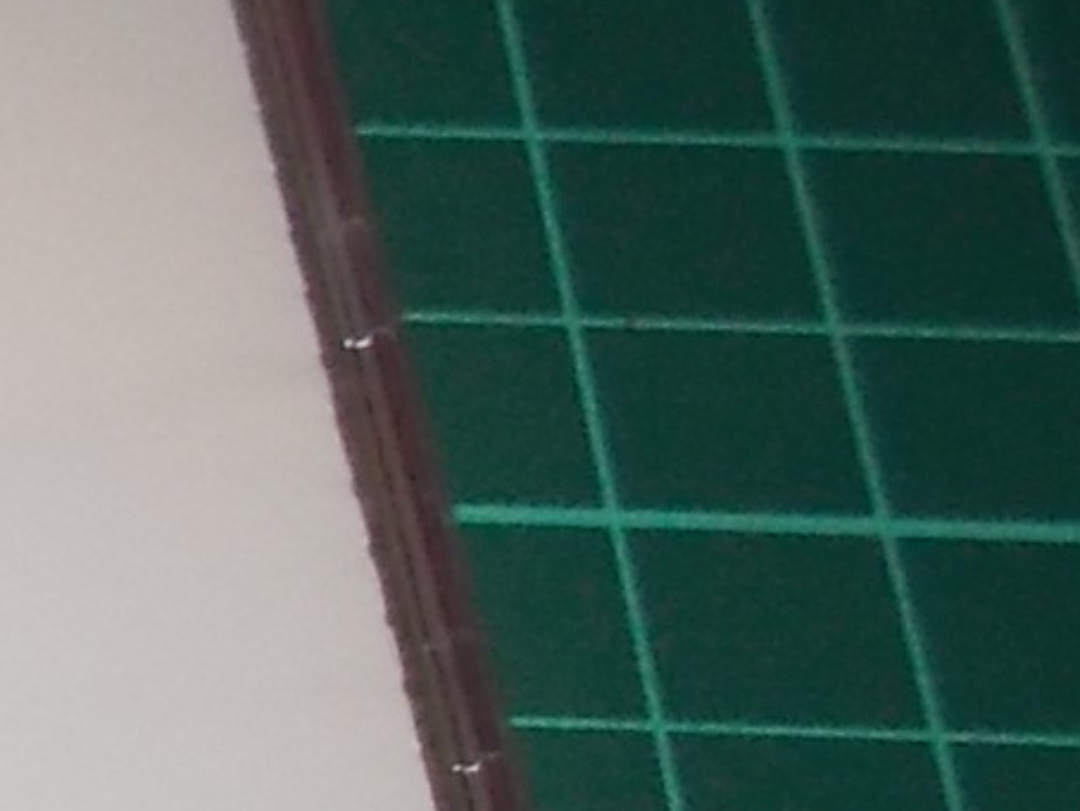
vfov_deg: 9.8
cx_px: -1549
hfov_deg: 11.3
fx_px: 4526
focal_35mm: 145
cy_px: 1327
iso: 200
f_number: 3.3
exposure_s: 1/30
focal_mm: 4.1
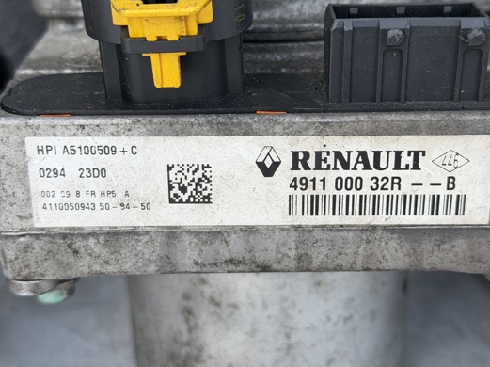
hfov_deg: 32.7
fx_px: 835
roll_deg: +1.5
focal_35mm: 59
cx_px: 268
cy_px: 163
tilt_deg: -24.6
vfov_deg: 24.8
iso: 64
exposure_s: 1/284
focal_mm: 6.76
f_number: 1.78
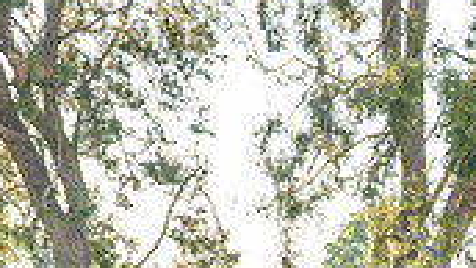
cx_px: 468
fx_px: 1074
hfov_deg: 24.0
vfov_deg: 13.0
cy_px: 471
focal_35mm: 85
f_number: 5.6
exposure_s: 1/200
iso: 200
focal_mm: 24
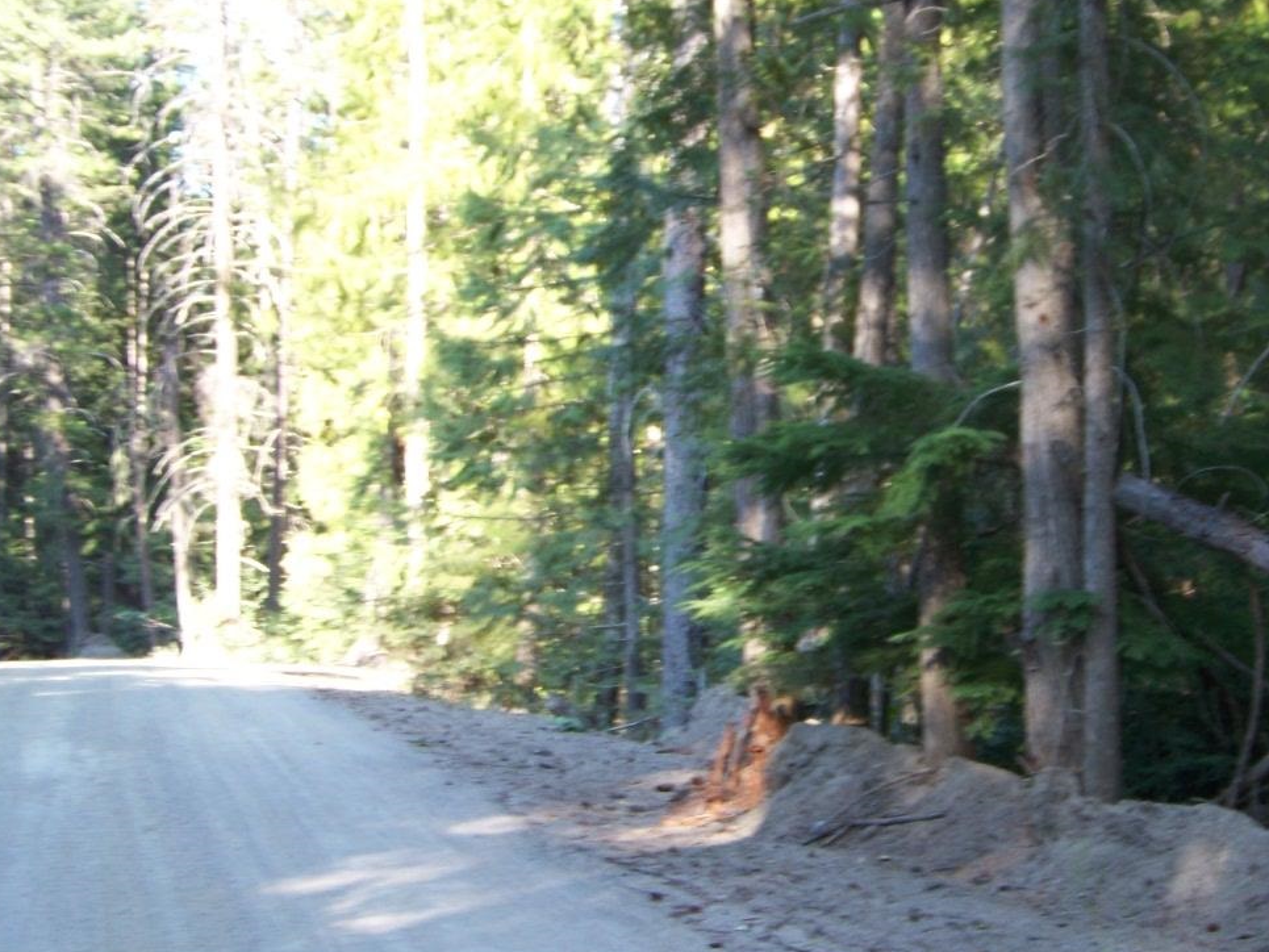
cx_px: 807
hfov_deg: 29.7
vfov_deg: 22.6
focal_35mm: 65
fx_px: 2383
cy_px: 458
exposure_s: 1/50
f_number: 2.8
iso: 64
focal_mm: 7.6
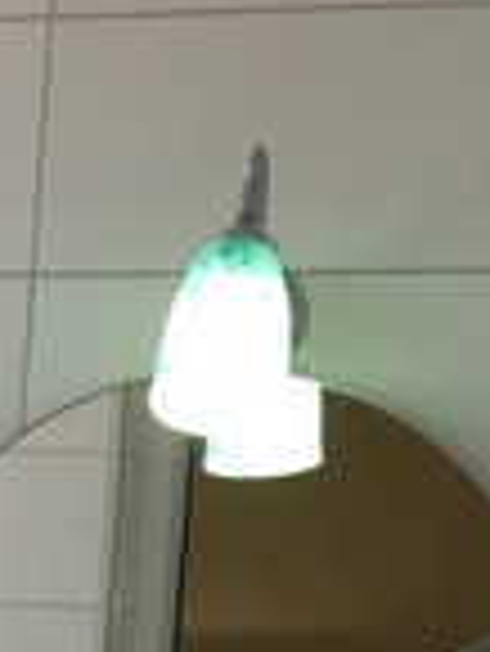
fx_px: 2262
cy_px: 1255
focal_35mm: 120
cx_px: -184
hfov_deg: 11.9
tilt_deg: -11.7
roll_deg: -0.9
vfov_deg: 14.1
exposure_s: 1/30
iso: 40
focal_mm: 4.15
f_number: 2.2
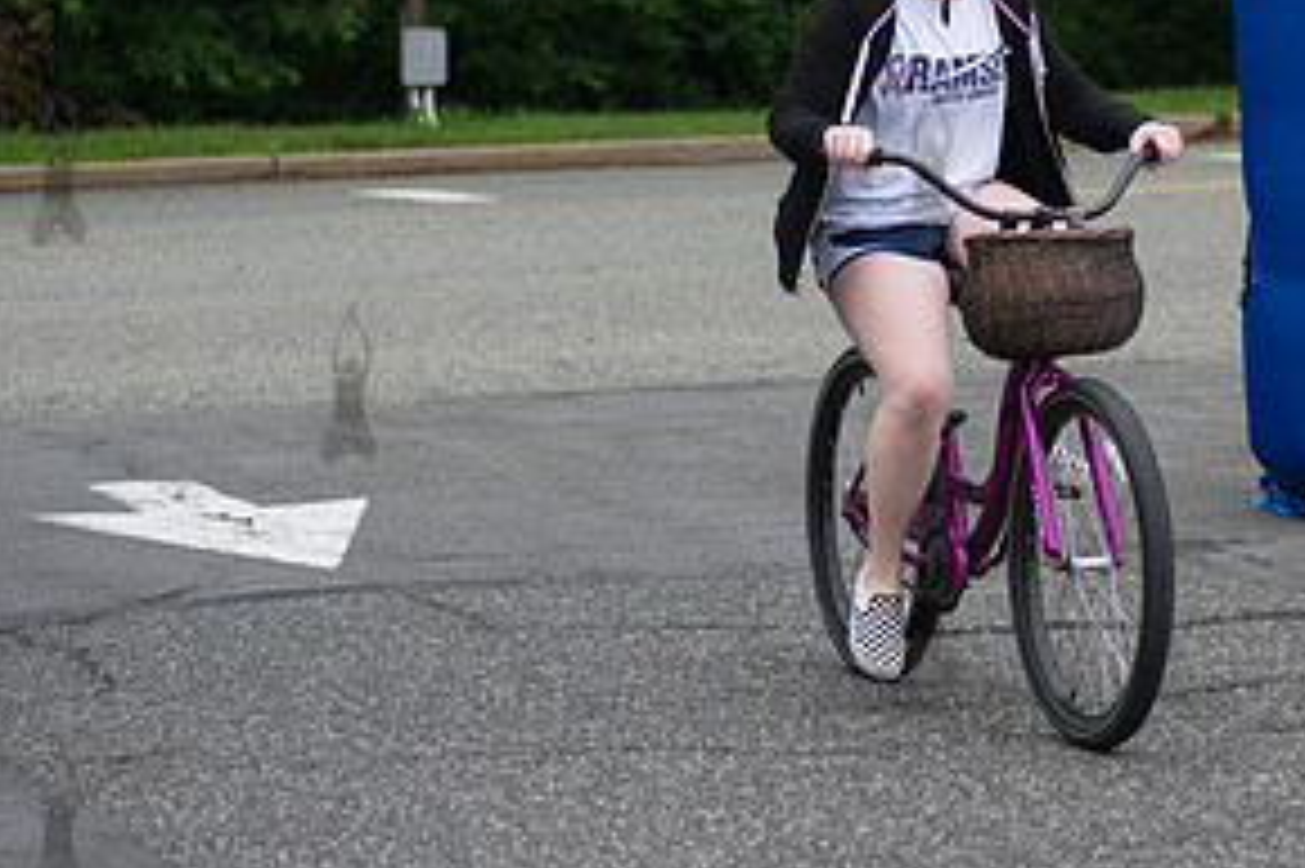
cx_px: 927
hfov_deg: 12.8
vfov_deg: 8.6
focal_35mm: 160
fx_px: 5796
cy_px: 164
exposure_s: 1/800
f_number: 3.5
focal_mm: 80
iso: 200
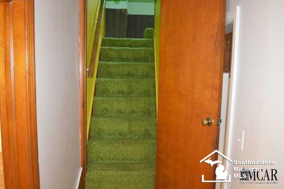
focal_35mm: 27
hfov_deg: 67.4
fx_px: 213
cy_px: 94
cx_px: 142
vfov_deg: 47.9
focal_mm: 18
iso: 3200
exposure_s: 1/60
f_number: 3.5
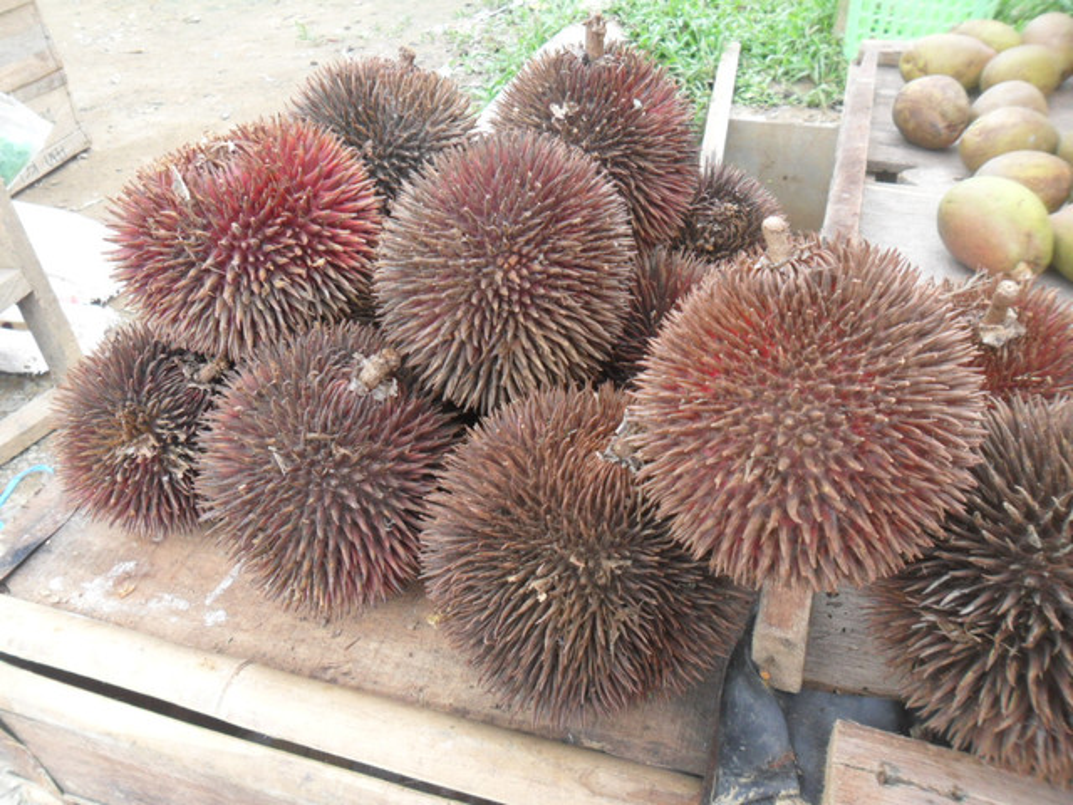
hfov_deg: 65.3
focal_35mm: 27
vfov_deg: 51.4
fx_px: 837
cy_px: 402
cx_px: 536
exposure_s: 1/60
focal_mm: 4.9
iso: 100
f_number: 3.5
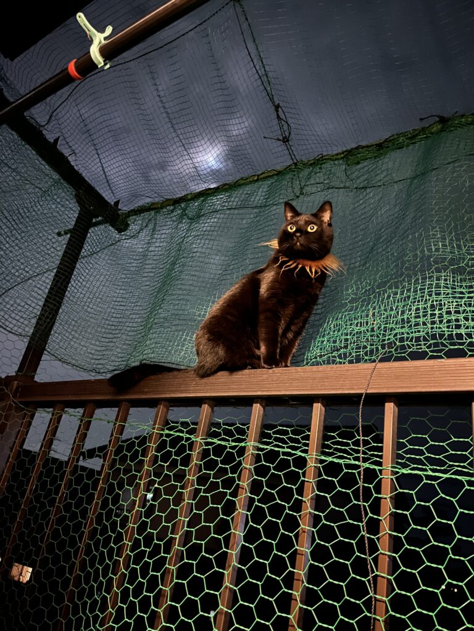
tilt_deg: +25.2
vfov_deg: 67.3
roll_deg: -11.0
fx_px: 475
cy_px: 316
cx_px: 237
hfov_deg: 53.1
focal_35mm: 26
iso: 2500
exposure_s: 1/9
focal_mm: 5.1
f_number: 1.6
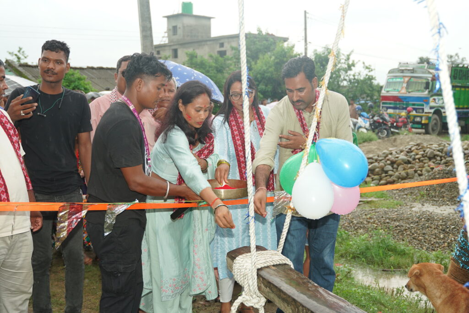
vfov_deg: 31.9
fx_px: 547
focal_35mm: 42
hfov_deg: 46.4
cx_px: 234
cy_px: 156
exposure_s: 1/250
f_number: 2.8
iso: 200
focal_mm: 28
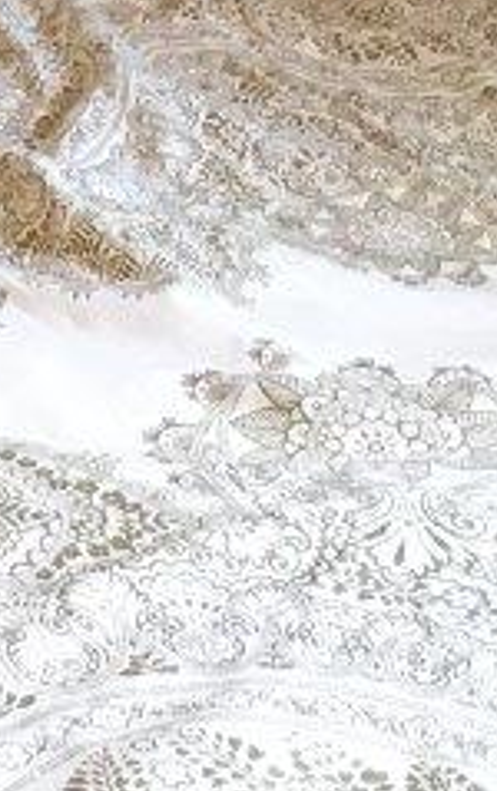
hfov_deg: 6.7
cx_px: -742
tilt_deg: -13.6
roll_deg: +1.1
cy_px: -910
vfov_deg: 10.2
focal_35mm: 185
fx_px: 3997
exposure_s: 1/30
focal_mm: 4.15
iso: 80
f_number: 2.2
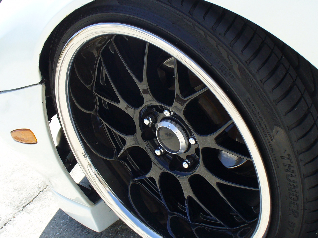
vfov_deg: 26.5
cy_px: 104
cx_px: 155
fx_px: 505
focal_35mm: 55
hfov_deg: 34.9
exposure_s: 1/160
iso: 80
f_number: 5.6
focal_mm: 6.1
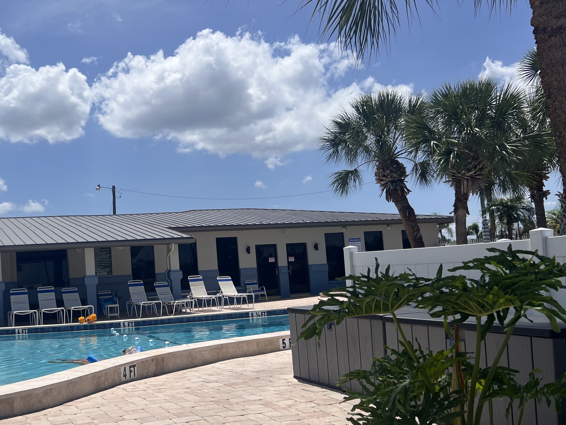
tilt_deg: +4.6
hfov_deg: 46.3
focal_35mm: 39
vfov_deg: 36.8
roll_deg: +3.9
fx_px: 638
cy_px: 235
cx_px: 146
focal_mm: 5.7
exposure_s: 1/9434
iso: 50
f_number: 1.5
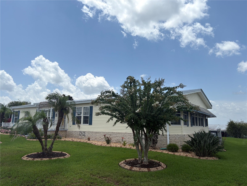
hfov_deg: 67.3
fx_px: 186
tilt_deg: +10.5
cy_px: 93
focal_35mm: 26
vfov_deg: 53.1
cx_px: 124
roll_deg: -0.3
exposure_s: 1/6993
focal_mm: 5.96
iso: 50
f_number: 1.6
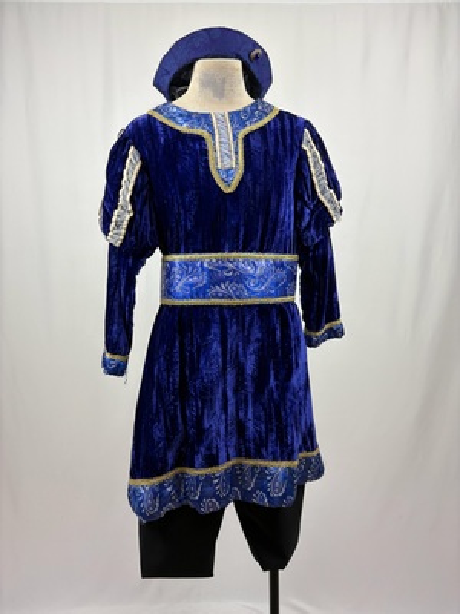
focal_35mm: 26
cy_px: 307
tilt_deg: -3.8
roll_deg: -0.4
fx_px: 461
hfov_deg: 53.1
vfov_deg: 67.3
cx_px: 230
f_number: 1.6
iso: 50
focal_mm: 5.96
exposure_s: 1/120
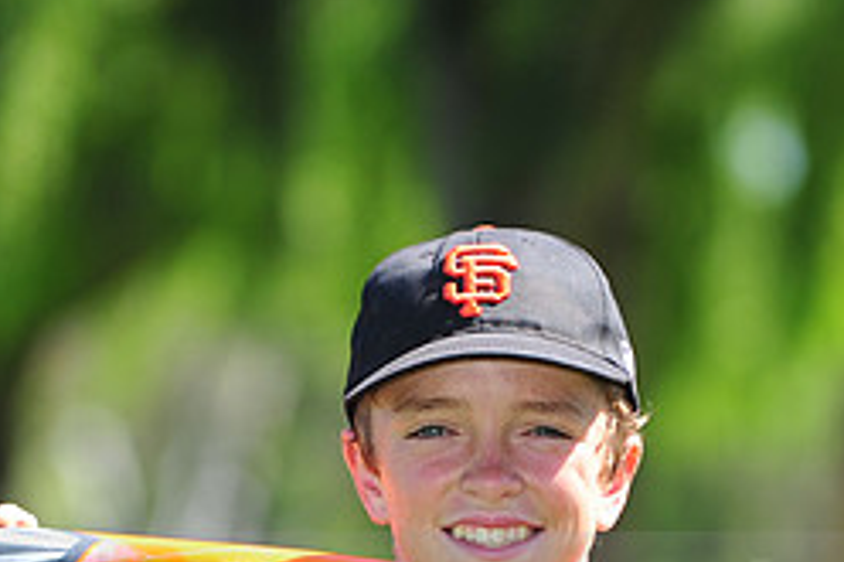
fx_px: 10964
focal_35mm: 468
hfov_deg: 4.4
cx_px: 453
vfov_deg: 2.9
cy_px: 576
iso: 200
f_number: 4.5
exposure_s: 1/640
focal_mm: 200
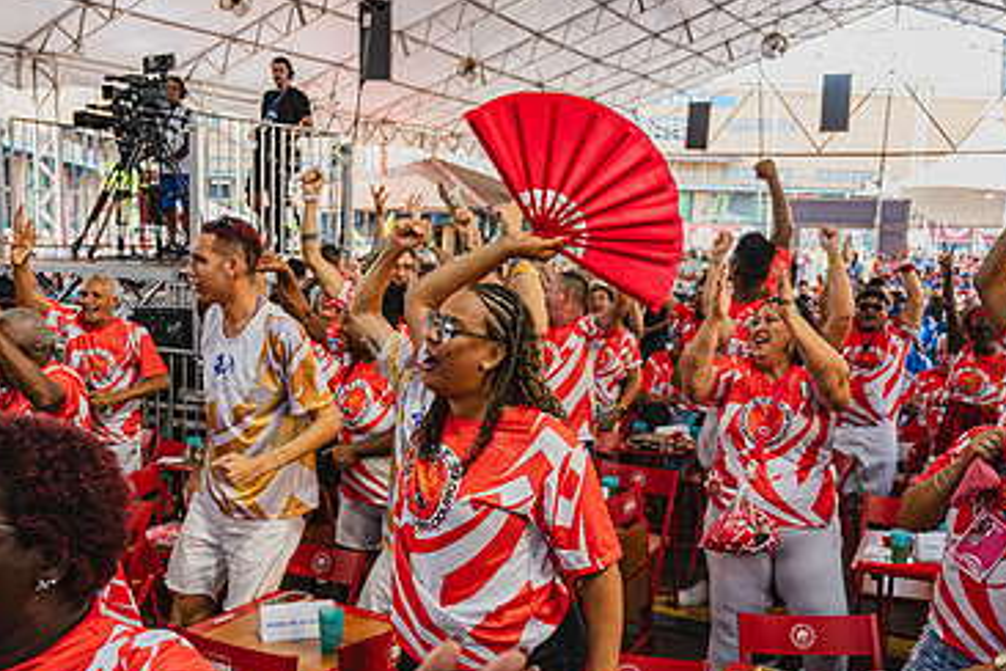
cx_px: 437
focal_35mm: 38
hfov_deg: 50.6
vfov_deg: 34.9
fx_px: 1062
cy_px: 407
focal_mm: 24
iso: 1000
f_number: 4
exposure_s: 1/320
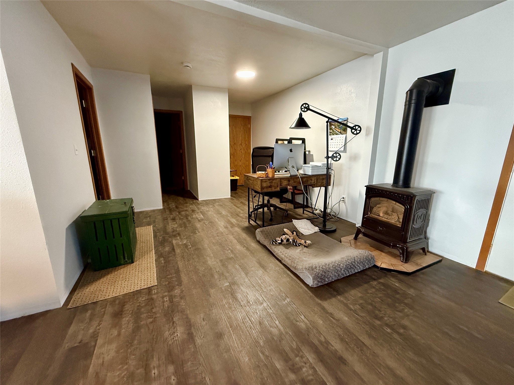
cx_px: 257
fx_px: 208
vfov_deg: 85.7
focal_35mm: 14
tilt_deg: -12.1
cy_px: 192
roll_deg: -0.5
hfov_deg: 102.1
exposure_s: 1/60
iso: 800
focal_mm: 2.22
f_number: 2.2
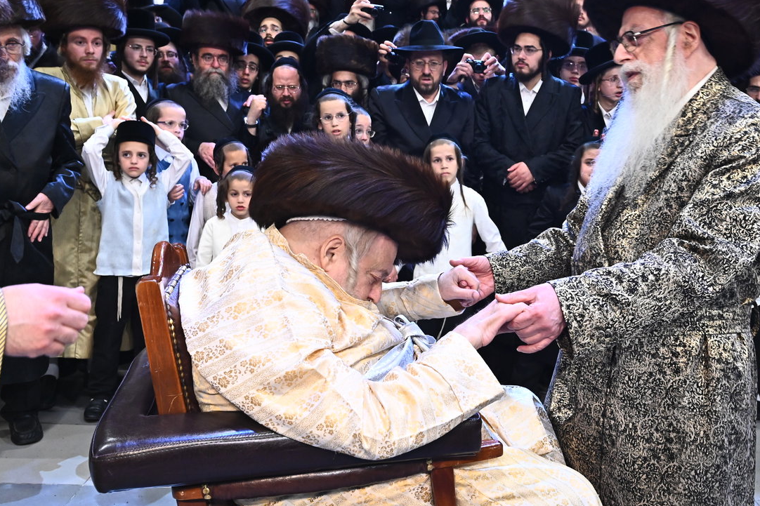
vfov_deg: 30.5
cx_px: 464
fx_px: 929
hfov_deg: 44.2
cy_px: 213
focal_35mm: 44
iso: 3200
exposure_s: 1/100
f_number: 8
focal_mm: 34
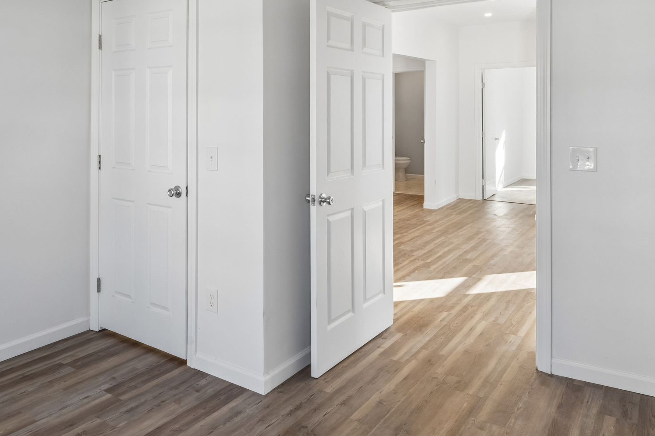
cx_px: 270
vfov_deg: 43.4
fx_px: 528
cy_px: 104
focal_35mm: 29
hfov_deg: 63.2
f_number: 13
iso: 400
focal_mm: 14
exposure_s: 1/13
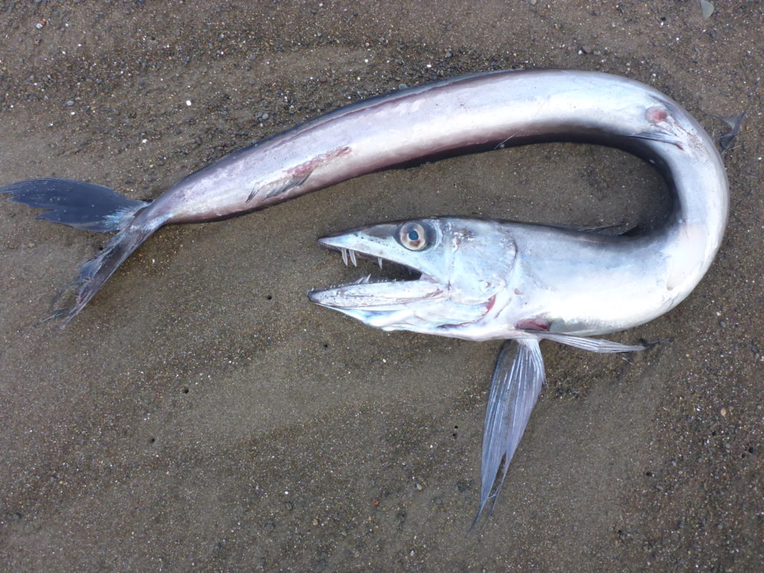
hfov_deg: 63.4
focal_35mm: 28
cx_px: 382
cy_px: 286
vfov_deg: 49.7
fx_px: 618
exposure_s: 1/320
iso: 400
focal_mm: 4.9
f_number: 3.3
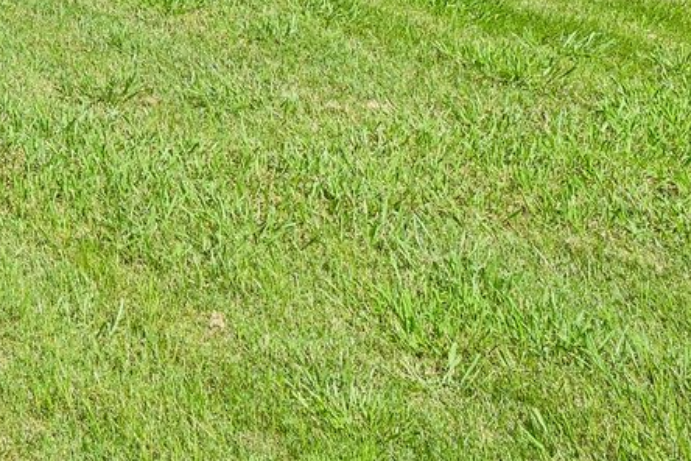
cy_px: -543
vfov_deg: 13.4
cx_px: -598
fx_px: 1593
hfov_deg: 18.4
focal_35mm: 83
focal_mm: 18
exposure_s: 1/500
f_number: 8
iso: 100
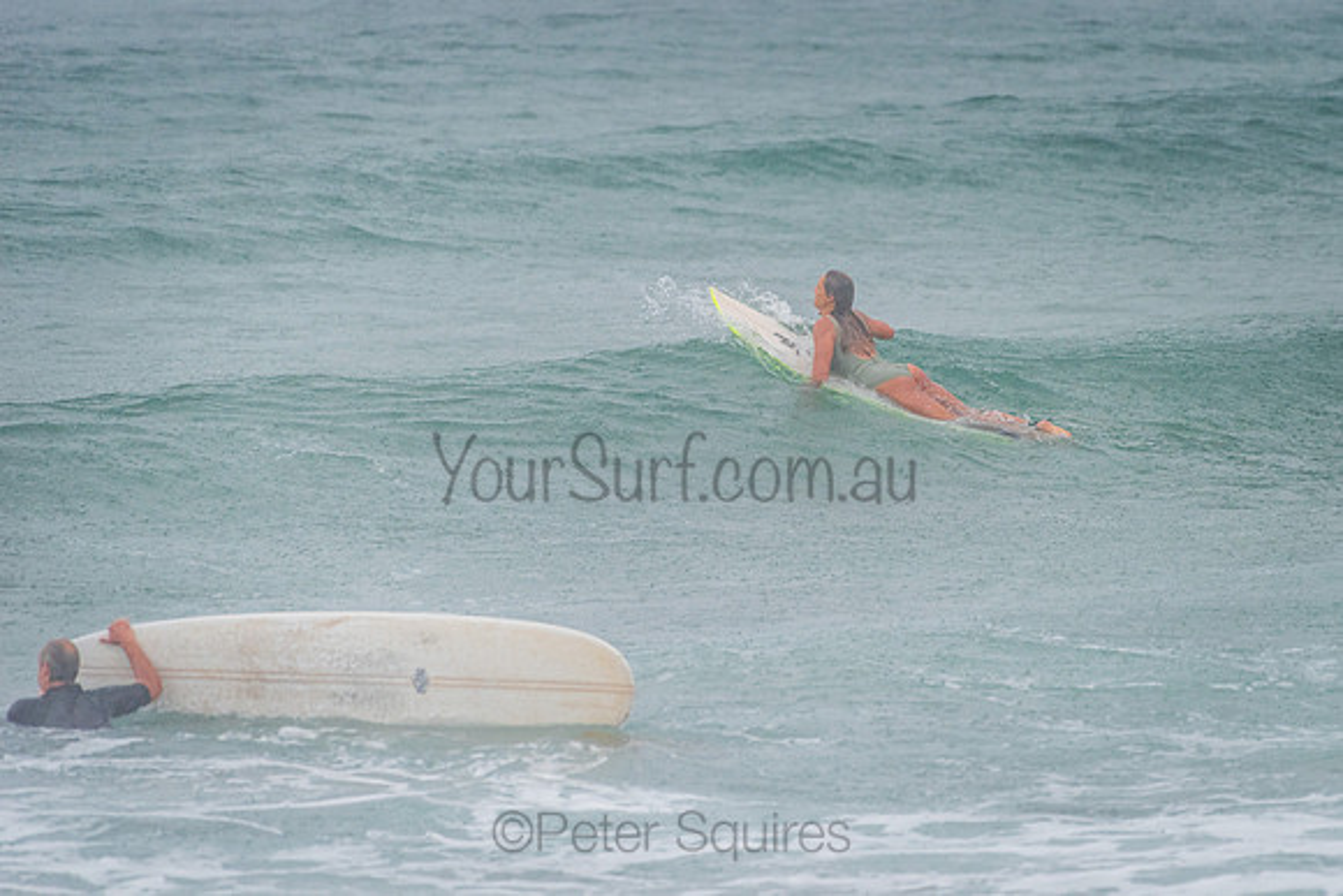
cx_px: 822
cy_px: 347
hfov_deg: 3.4
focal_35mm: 612
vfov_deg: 2.2
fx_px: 22842
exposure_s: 1/320
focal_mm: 500
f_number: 5.6
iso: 640
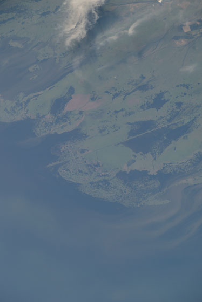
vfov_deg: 6.2
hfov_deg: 4.2
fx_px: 2782
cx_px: 89
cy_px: 152
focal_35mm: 331
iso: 250
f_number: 11
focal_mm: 290
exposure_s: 1/1250
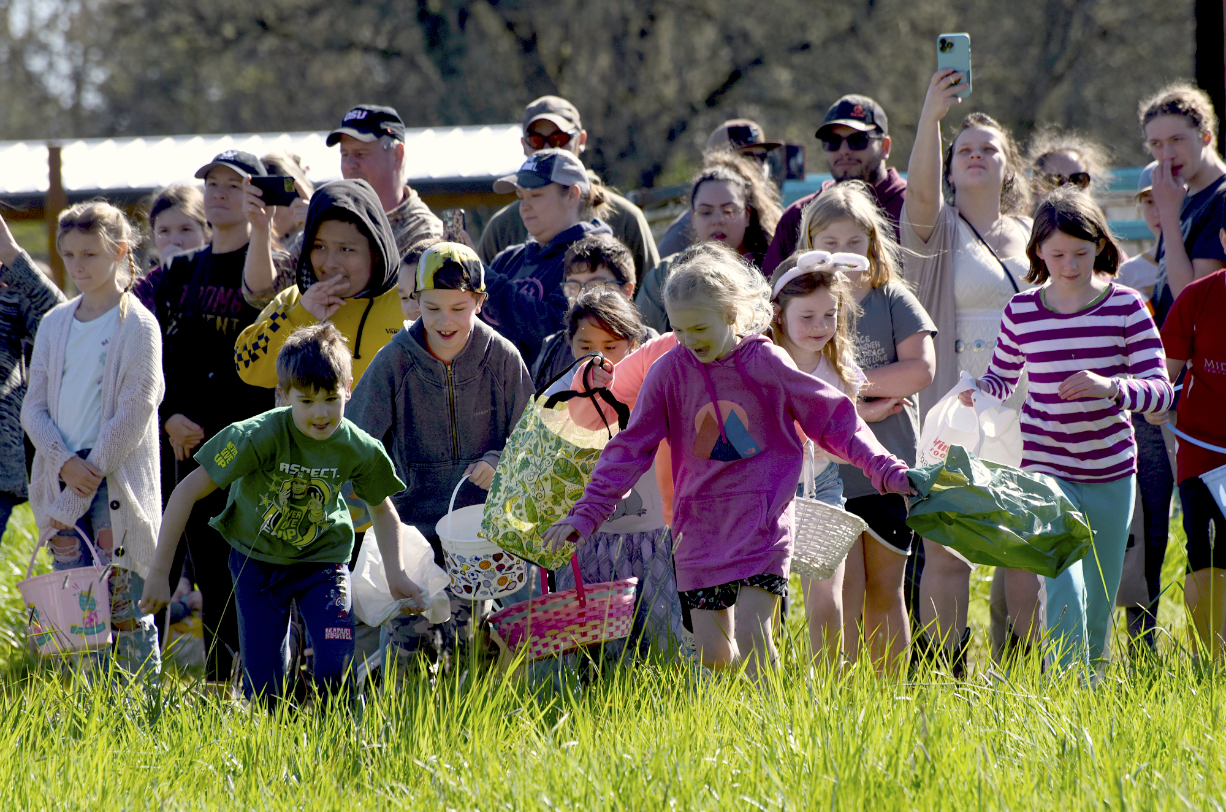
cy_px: 406
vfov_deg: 5.5
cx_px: 613
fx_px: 8495
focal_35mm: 250
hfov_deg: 8.3
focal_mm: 250
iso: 640
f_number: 10
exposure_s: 1/1000
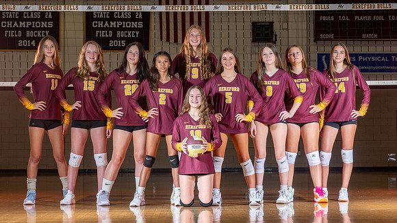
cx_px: 224
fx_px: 1152
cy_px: 78
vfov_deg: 11.1
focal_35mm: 109
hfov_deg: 19.5
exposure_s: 1/160
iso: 100
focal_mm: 70
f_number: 6.3
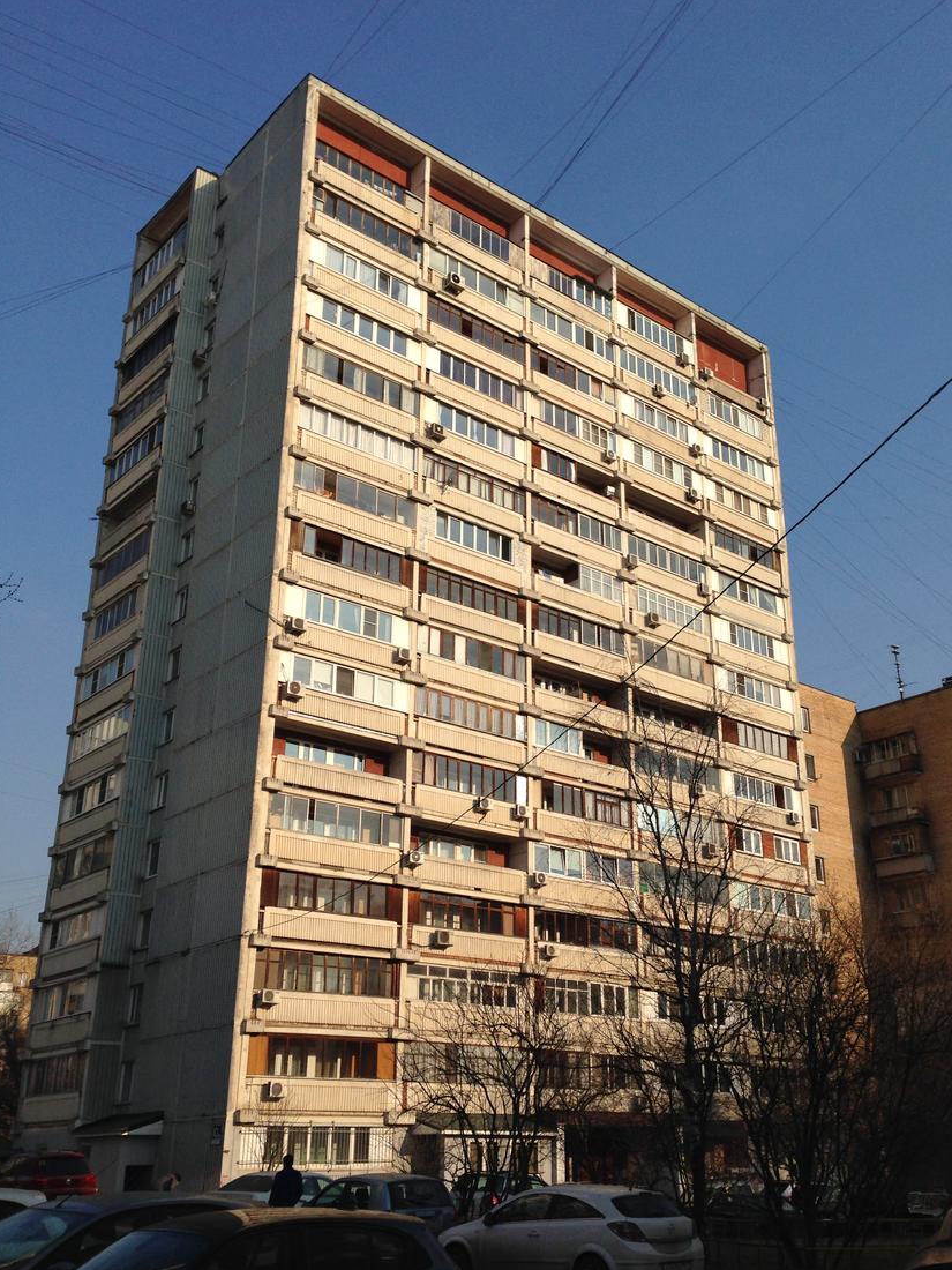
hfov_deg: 39.6
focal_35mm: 36
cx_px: 511
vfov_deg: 51.3
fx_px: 1320
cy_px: 617
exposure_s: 1/2262
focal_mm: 4.12
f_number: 2.4
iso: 50
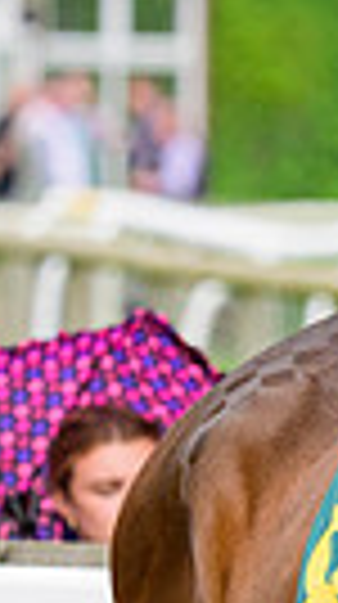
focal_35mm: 1342
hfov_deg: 0.9
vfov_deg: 1.6
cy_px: 562
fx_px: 21464
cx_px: 1001
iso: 2000
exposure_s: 1/1600
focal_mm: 240
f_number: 5.6
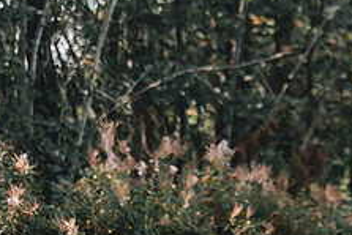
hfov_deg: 4.1
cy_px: 57
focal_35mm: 505
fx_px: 4941
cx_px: 499
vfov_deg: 2.7
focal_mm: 150
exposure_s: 1/3200
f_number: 2.8
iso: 400
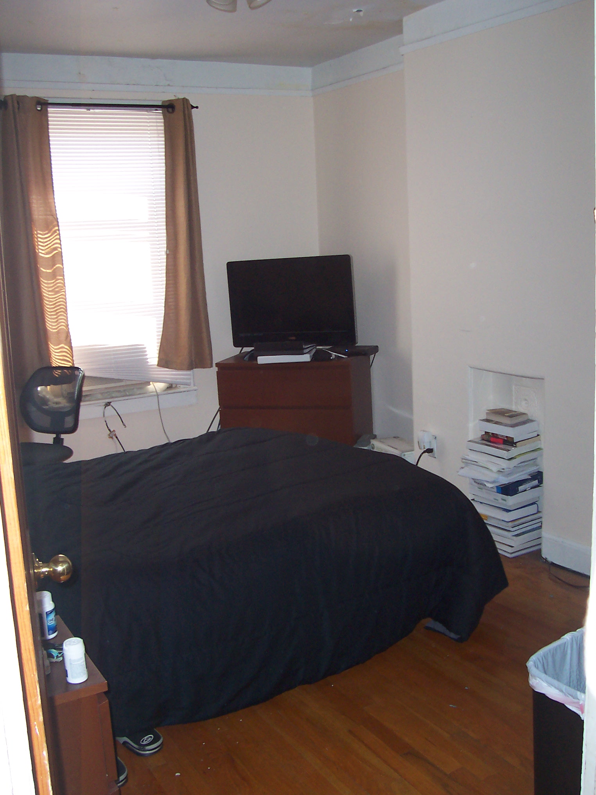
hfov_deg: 38.7
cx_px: 298
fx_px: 849
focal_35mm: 37
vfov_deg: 50.1
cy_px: 398
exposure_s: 1/60
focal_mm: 5.6
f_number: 2.8
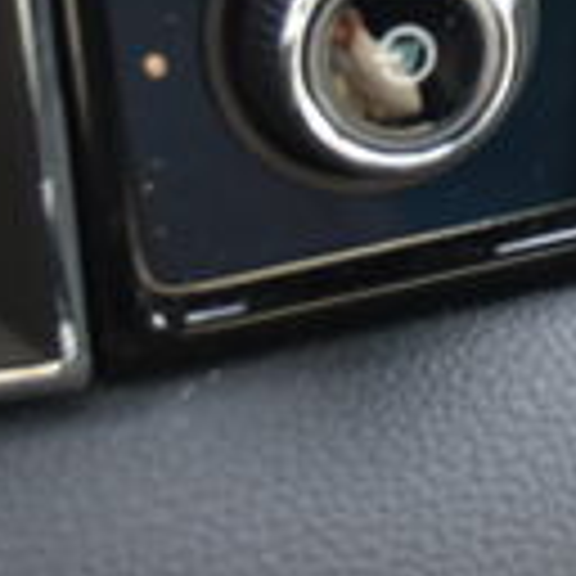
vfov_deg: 6.3
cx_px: 1431
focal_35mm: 268
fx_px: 5051
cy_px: -722
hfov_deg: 6.2
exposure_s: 1/60
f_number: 4
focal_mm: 27
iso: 500
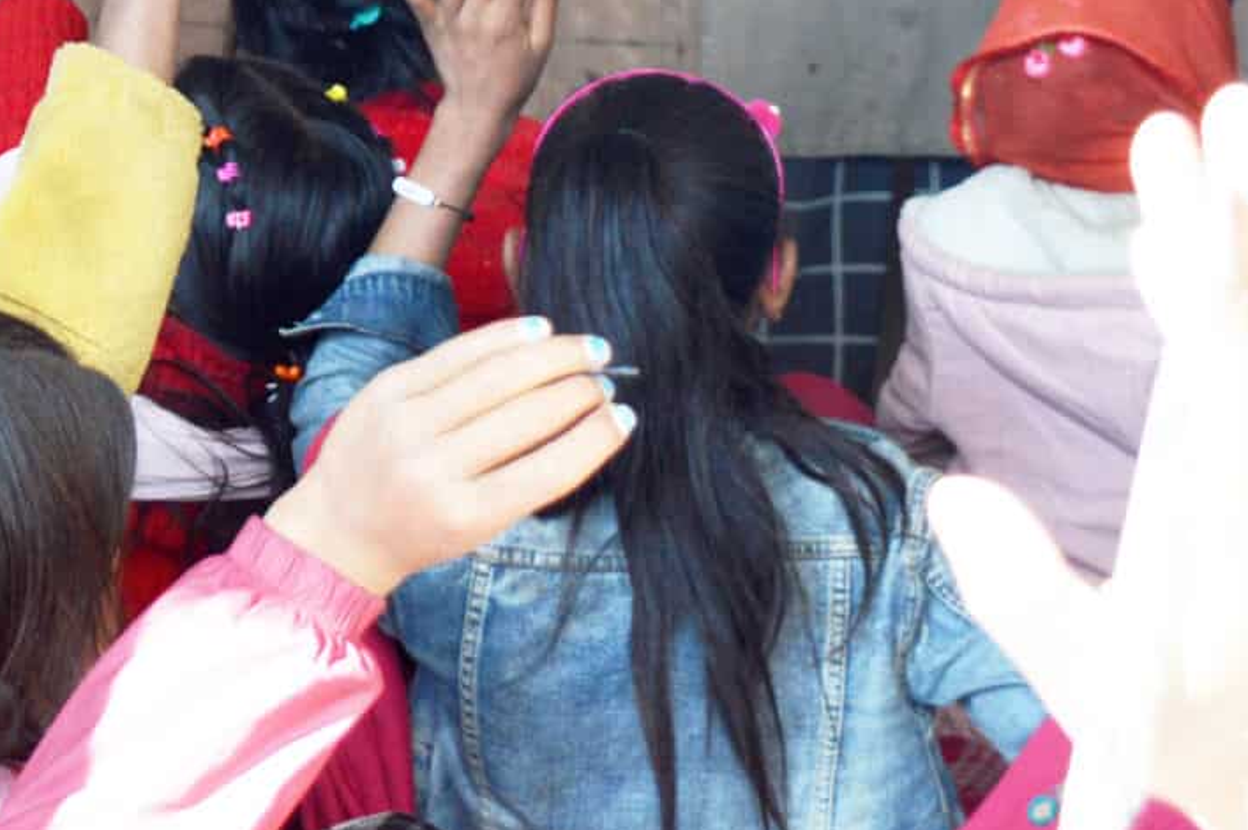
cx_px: 11
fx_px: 4814
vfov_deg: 9.7
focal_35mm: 139
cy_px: -189
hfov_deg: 14.5
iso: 280
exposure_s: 1/125
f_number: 5.6
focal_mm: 32
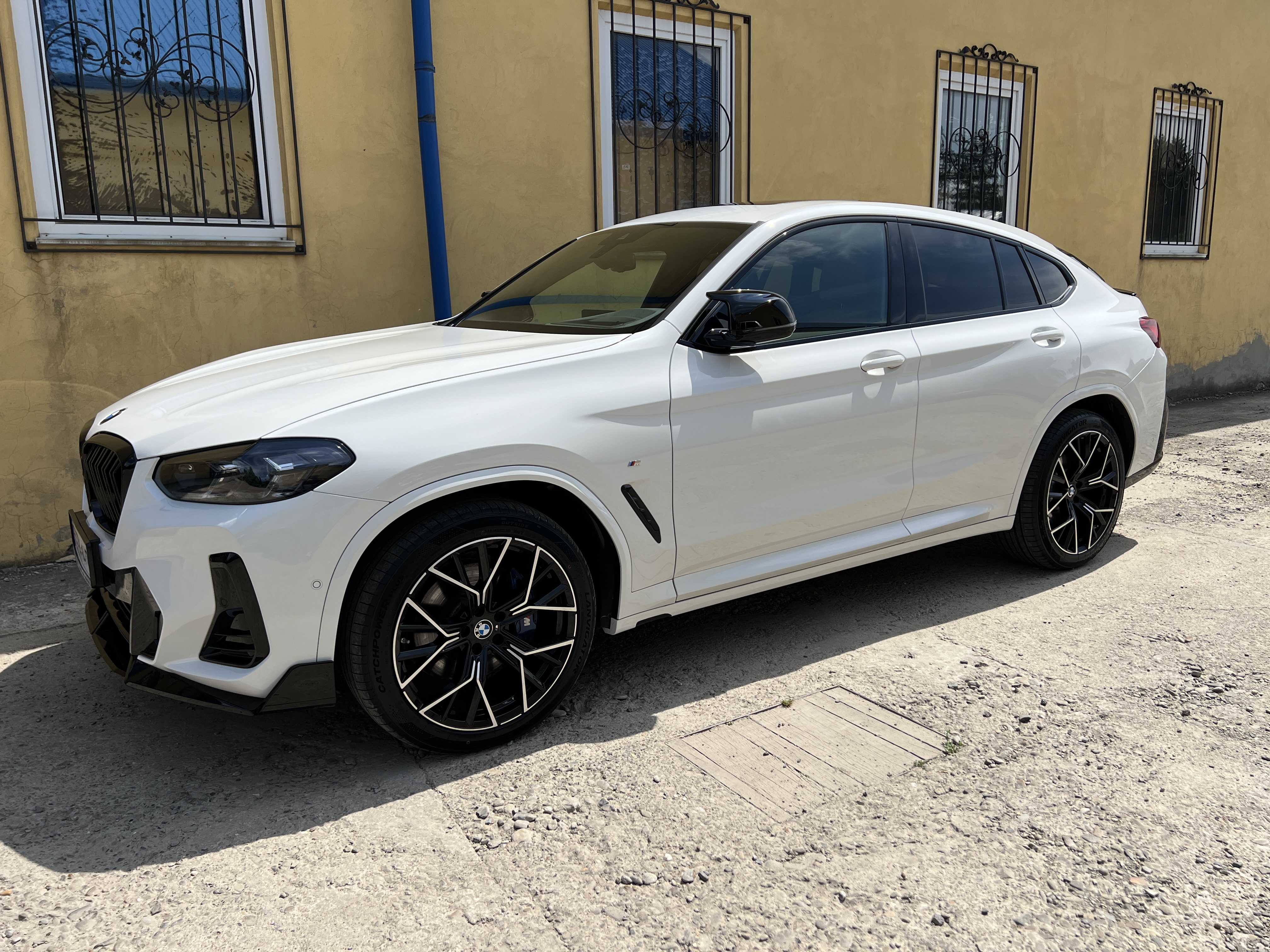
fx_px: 954
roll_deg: +0.9
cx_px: 635
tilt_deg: -11.8
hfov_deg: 67.3
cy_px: 476
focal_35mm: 26
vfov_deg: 53.1
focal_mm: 5.7
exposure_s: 1/4831
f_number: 1.5
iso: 50
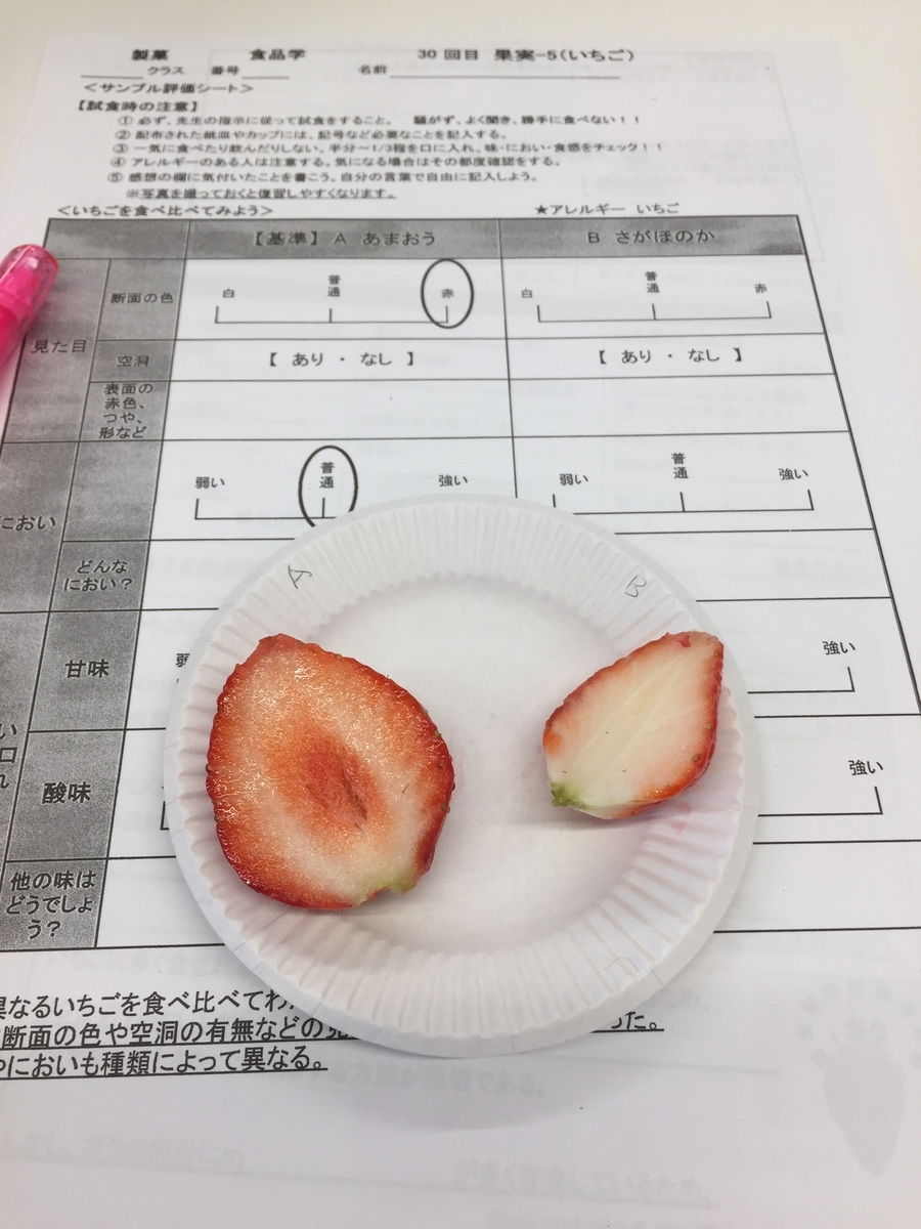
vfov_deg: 61.7
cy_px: 614
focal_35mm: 29
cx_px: 460
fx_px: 1029
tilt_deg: -61.9
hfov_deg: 48.2
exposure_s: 1/120
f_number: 2.2
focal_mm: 4.15
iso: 32
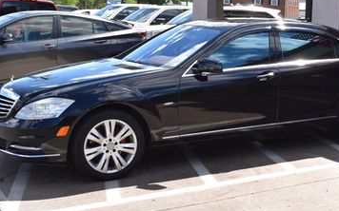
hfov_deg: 30.1
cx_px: 289
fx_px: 609
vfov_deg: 19.7
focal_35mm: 66
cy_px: 83
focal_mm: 24
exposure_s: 1/400
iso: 400
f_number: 11
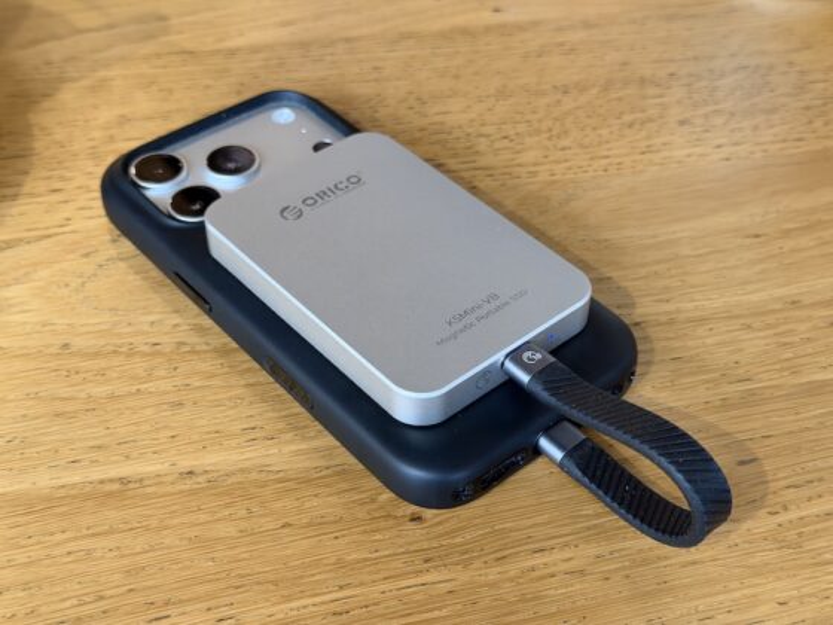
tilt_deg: -43.9
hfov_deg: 39.7
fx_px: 1155
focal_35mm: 48
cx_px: 416
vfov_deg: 30.3
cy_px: 312
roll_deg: -0.6
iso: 400
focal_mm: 6.76
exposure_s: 1/33
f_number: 1.78
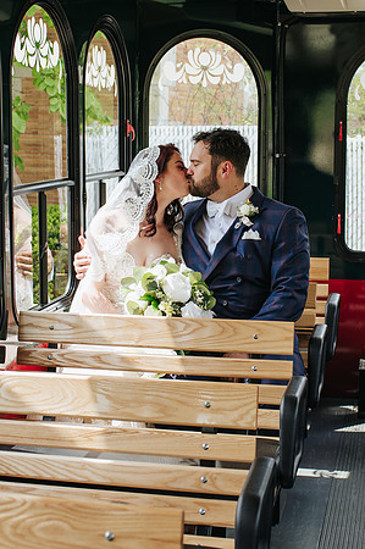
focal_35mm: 64
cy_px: 236
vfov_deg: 31.6
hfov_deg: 21.3
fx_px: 970
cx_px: 171
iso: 125
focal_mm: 35
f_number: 3.5
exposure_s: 1/250
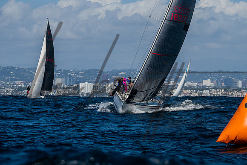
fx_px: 1451
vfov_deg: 6.5
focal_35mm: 211
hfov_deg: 9.7
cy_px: 71
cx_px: 138
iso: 400
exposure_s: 1/6400
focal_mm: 170
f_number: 6.3
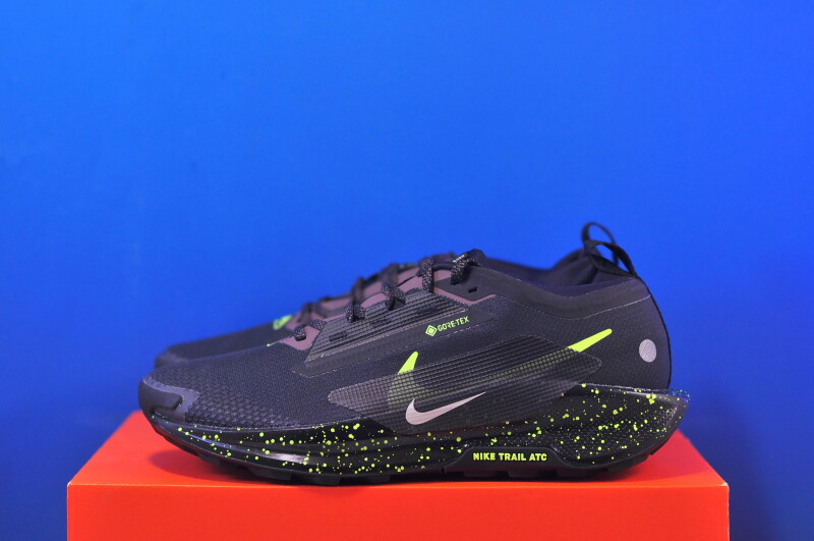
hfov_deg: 27.0
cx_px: 407
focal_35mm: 75
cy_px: 270
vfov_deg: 18.1
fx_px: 1693
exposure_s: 1/320
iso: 250
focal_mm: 50
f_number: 2.5
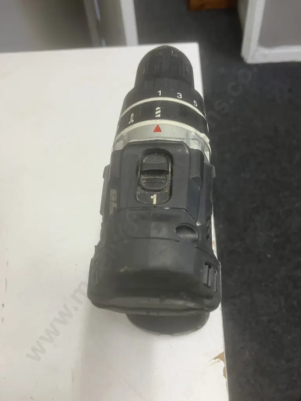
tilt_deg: -51.4
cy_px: 200
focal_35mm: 28
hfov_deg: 49.7
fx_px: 325
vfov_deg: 63.4
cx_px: 150
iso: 64
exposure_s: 1/50
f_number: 1.8
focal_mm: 3.99
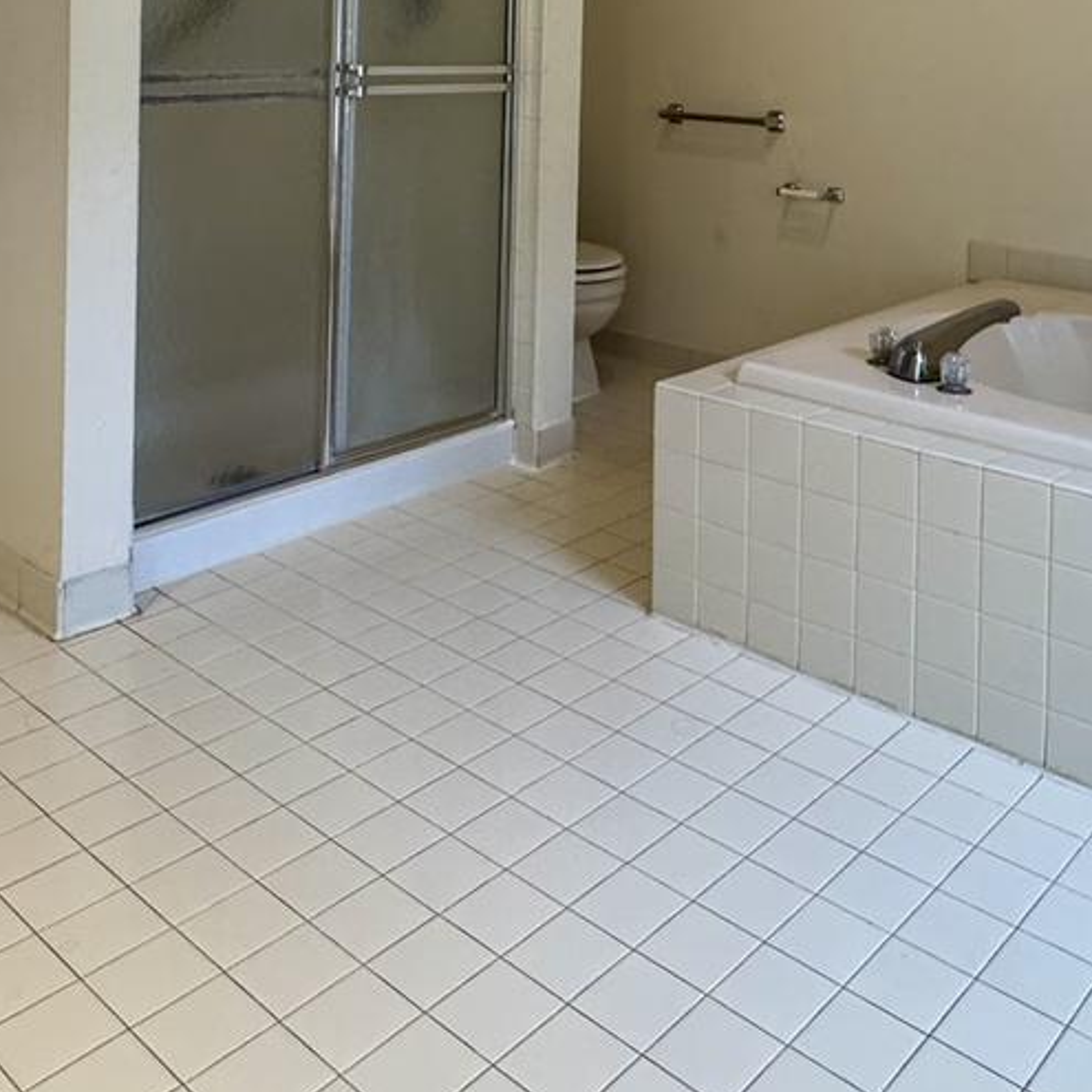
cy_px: 51
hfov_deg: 45.5
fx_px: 1285
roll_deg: -1.8
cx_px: 706
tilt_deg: -2.1
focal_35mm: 36
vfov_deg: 41.3
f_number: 2.2
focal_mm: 2.22
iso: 250
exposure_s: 1/120
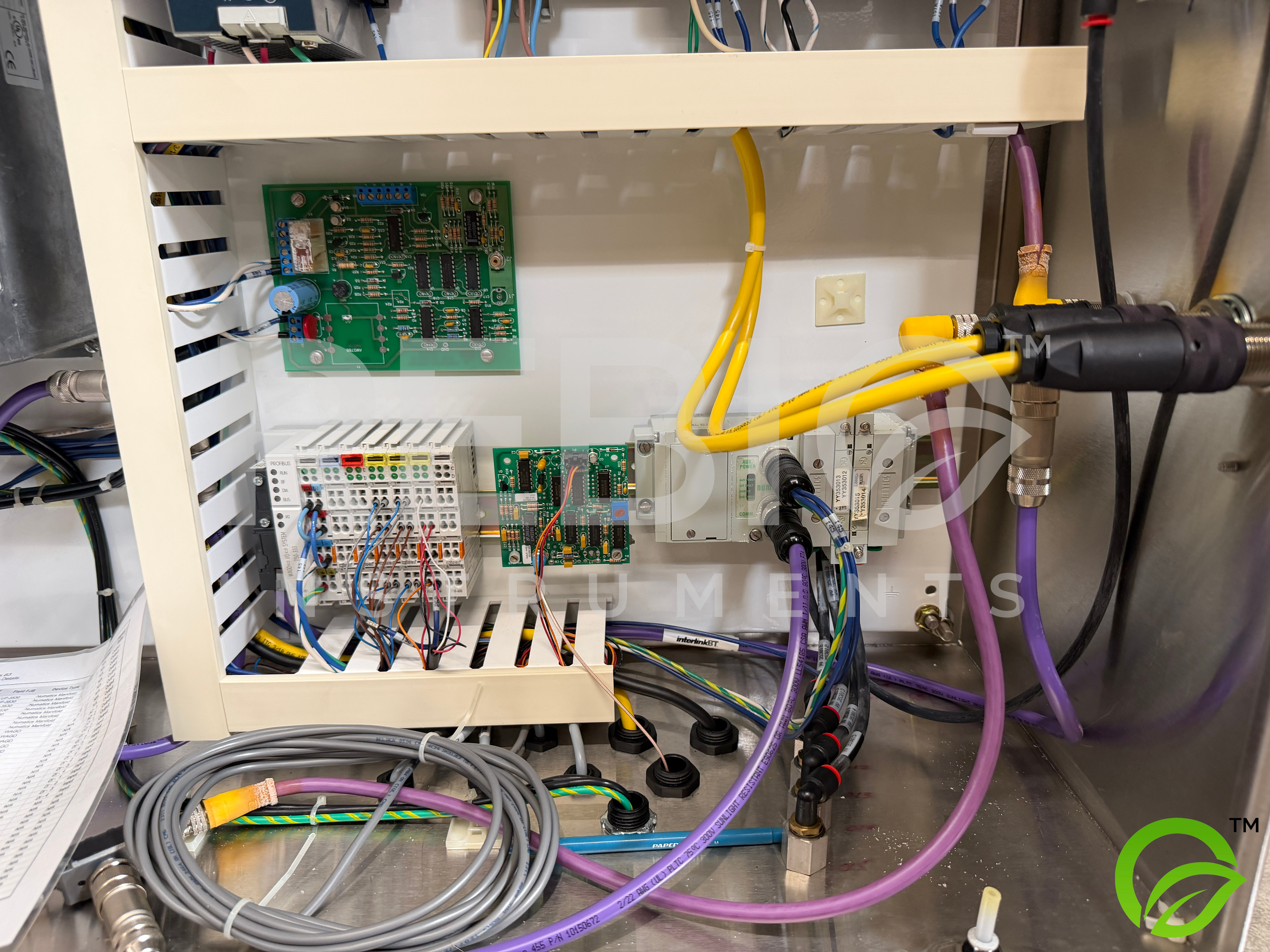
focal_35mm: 24
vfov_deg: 56.8
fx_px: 881
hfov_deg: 71.6
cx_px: 635
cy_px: 476
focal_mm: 6.76
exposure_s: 1/60
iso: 160
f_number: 1.78
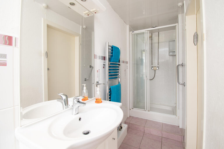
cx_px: 112
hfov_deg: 100.4
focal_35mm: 15
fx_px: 93
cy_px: 74
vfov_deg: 77.3
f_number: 8
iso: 320
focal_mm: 10
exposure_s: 1/15
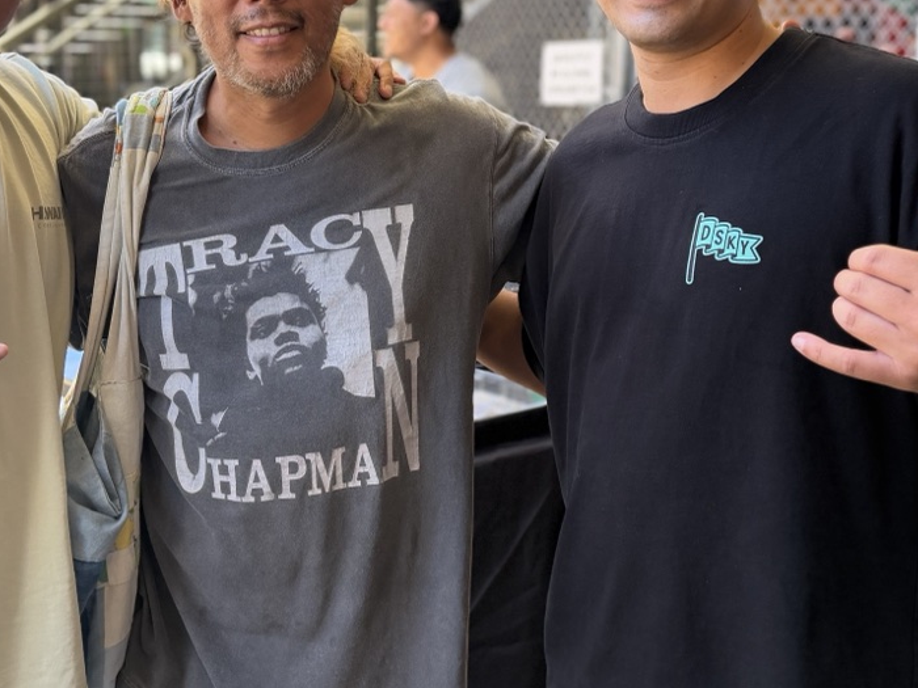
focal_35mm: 48
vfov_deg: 29.8
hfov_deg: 39.5
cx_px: 359
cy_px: 183
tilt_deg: -7.1
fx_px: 1273
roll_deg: -0.1
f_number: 1.78
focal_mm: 6.76
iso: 160
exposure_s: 1/229
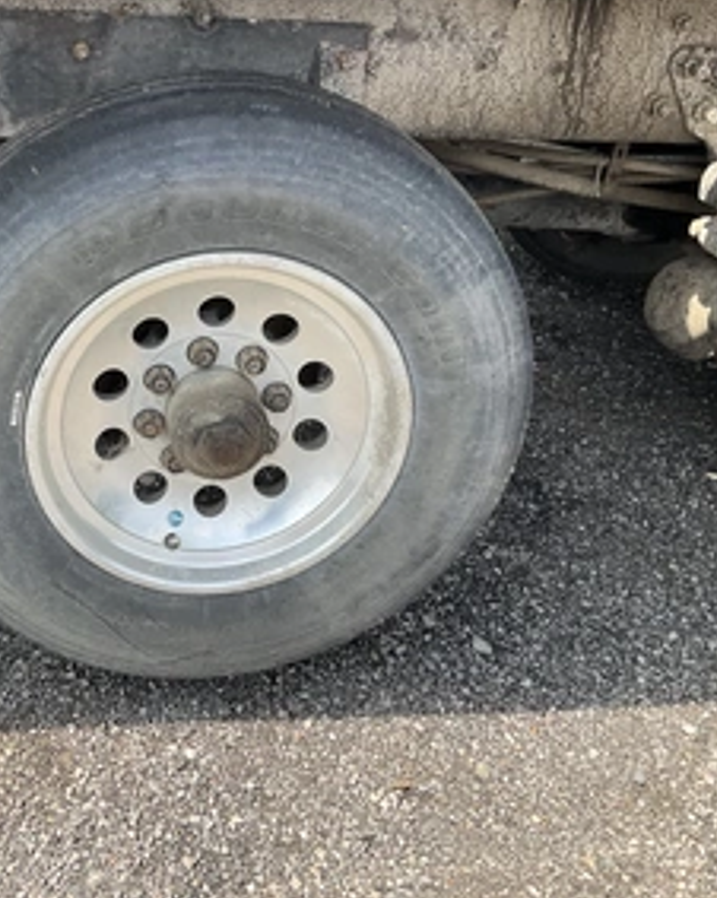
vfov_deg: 45.8
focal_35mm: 40
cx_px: 194
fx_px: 1062
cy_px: 428
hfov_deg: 36.6
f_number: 1.8
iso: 25
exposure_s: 1/465
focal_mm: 3
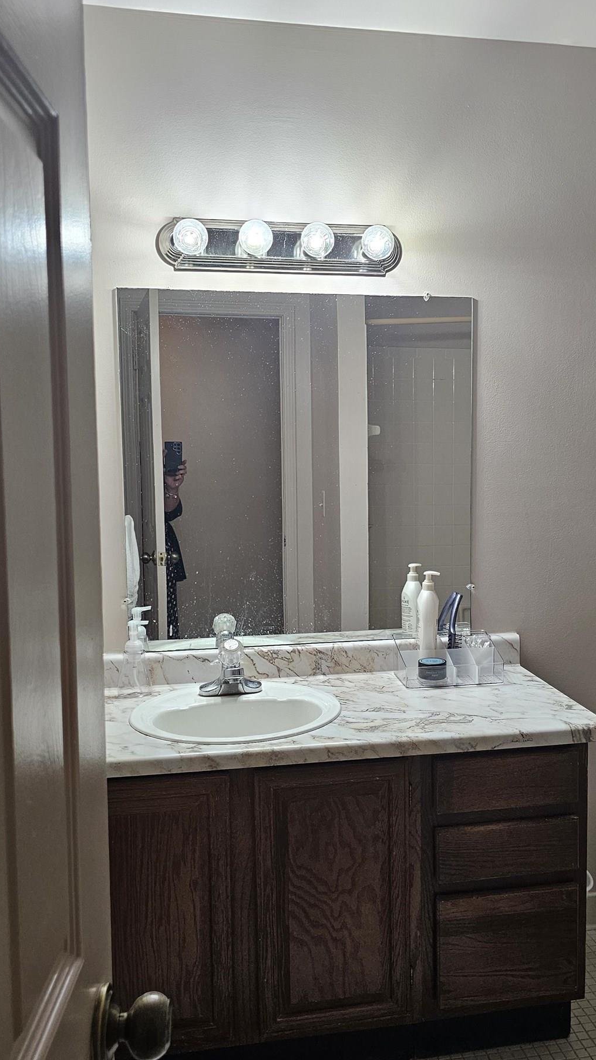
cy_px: 534
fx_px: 899
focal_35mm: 32
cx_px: 361
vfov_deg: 61.0
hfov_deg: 36.5
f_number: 1.7
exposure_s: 1/120
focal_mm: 6.3
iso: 250
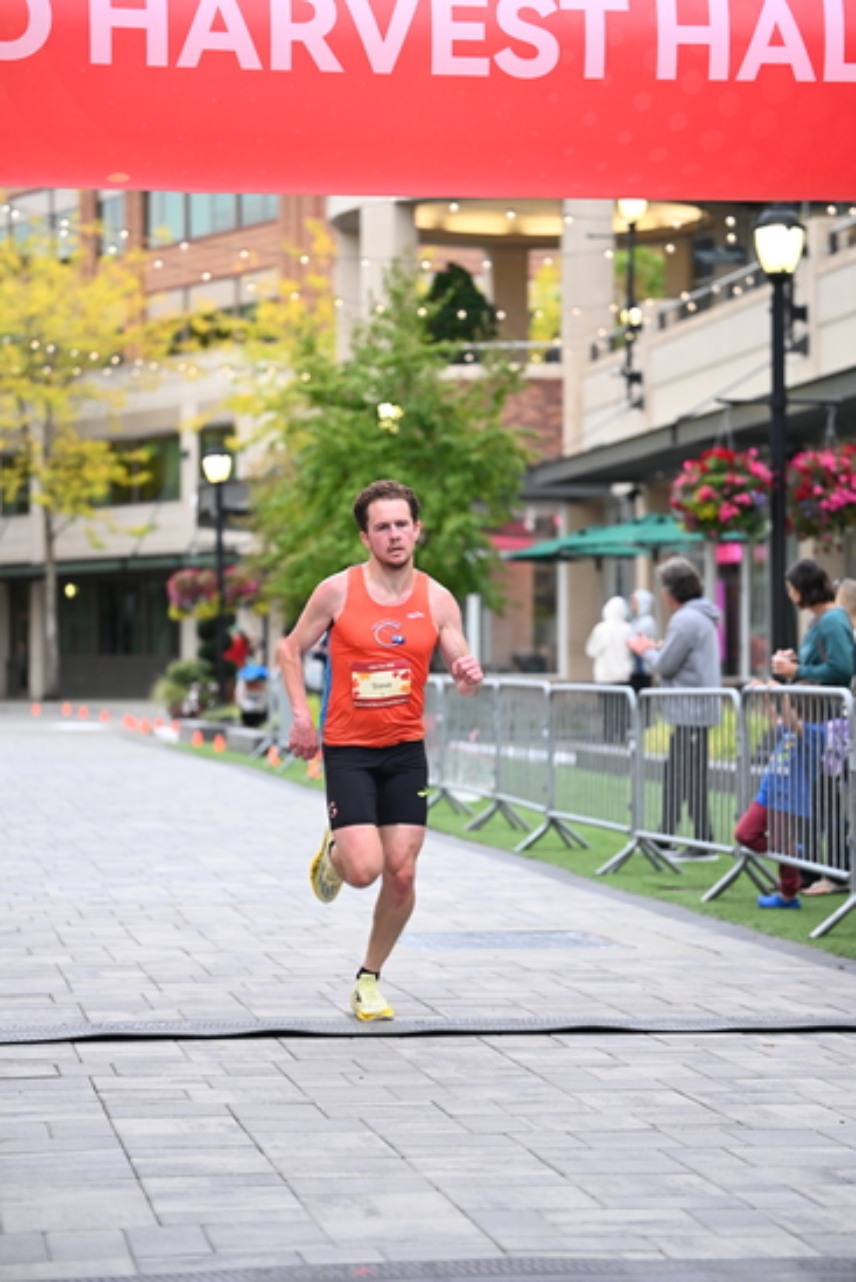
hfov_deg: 15.0
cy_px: 641
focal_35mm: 91
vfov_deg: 22.4
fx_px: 3243
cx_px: 428
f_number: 2.8
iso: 1600
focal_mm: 91
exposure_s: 1/800
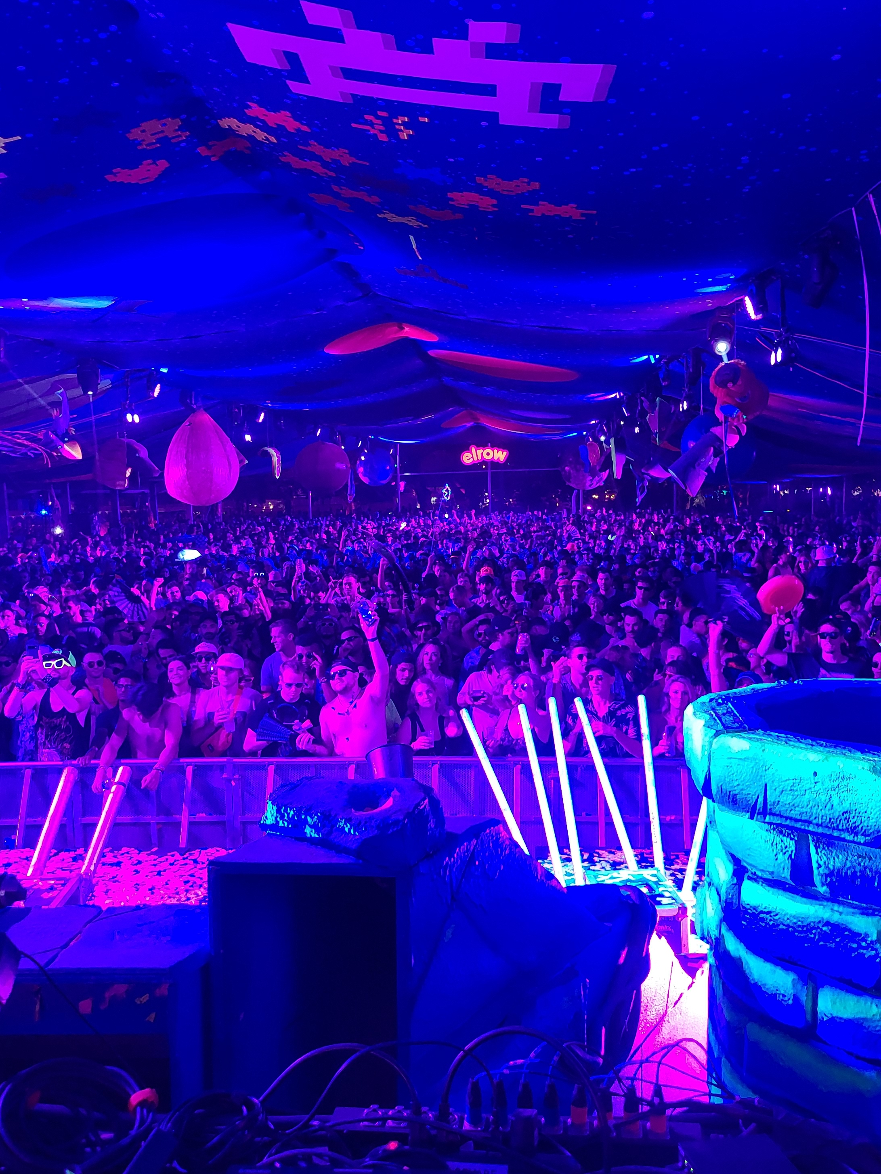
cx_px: 452
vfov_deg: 55.3
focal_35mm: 33
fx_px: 1120
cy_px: 598
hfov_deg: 42.9
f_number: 1.8
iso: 250
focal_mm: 5
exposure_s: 1/40
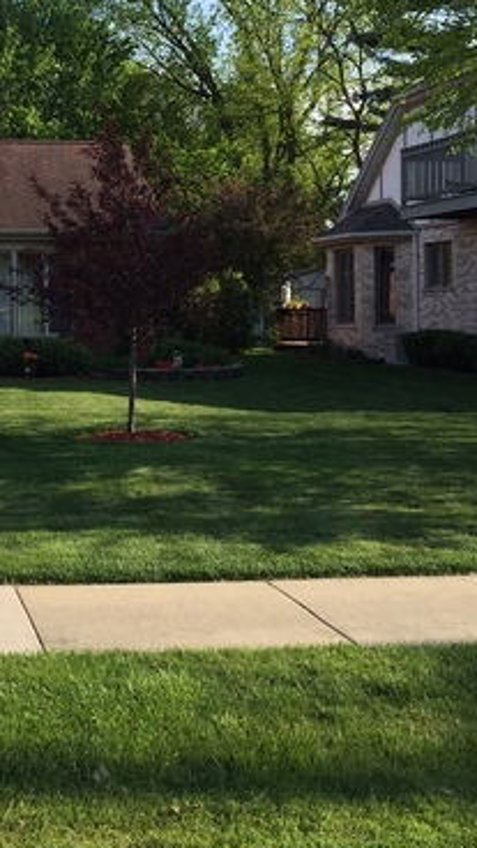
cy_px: 309
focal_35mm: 55
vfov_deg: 37.6
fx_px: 1237
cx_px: -18
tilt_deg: +1.1
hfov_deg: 21.0
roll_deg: +0.1
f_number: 2.2
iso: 32
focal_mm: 4.15
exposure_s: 1/1068
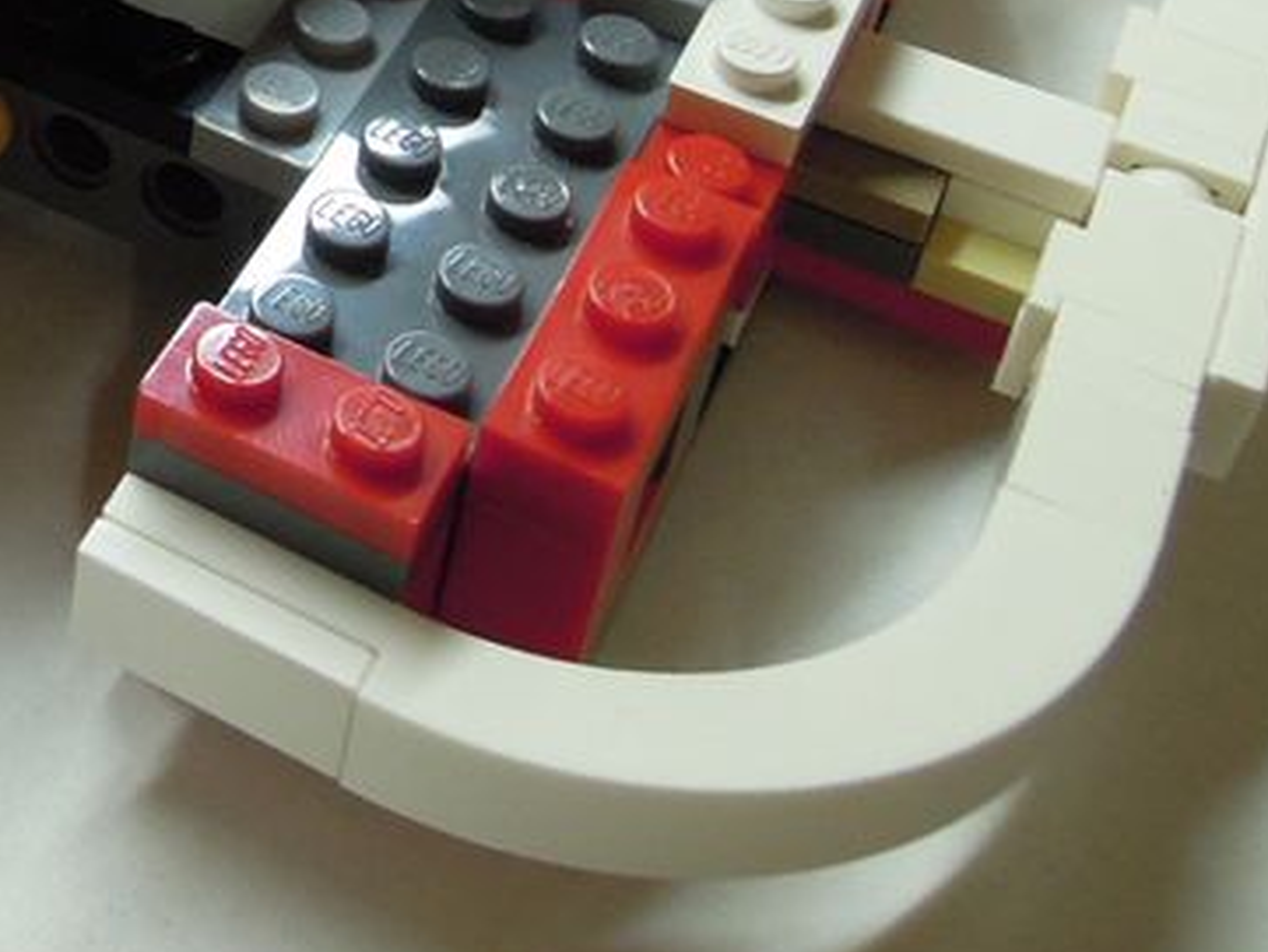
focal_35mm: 68
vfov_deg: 19.8
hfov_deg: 25.1
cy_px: -292
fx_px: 2492
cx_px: -341
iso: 280
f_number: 2.8
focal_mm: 4.3
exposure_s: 1/30
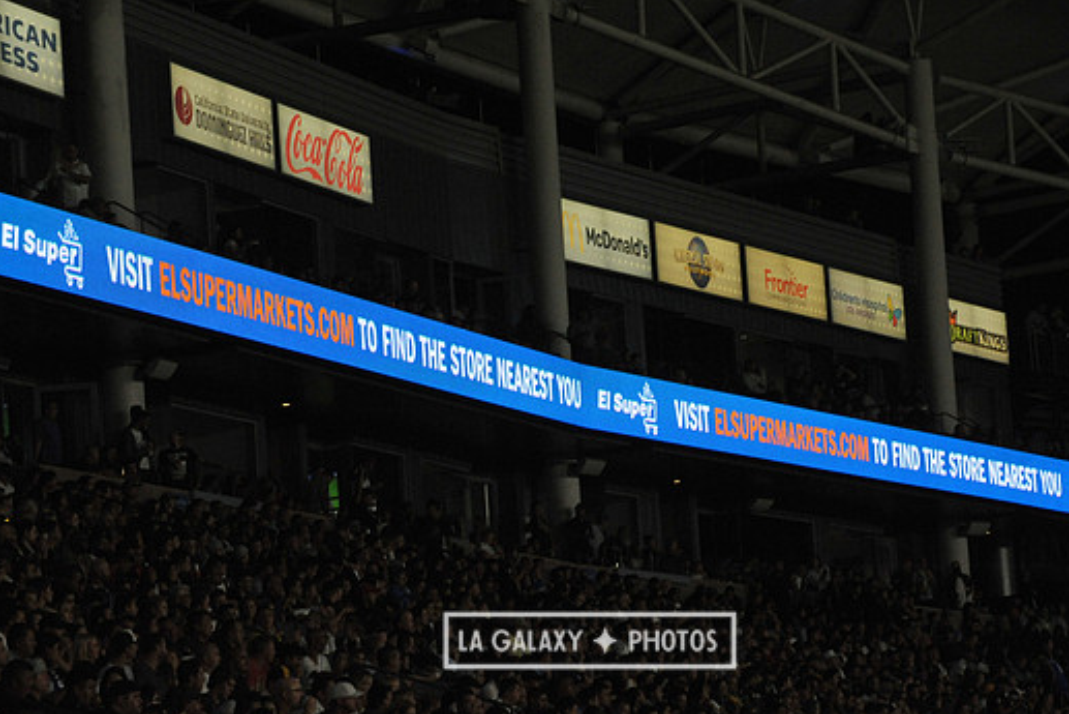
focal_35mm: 157
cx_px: 589
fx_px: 4663
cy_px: 329
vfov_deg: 8.7
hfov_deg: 13.1
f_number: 10
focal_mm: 140
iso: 3200
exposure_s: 1/400
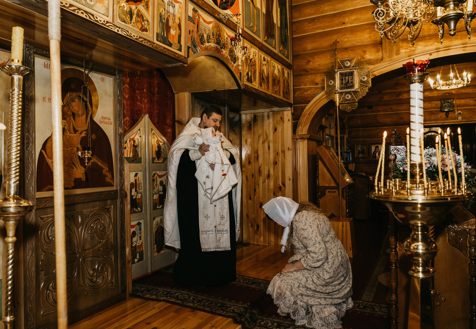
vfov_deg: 49.0
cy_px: 165
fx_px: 361
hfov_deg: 66.8
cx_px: 229
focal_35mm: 27
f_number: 3.5
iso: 200
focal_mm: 24
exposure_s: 1/160
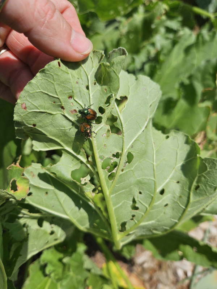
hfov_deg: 58.9
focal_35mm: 23
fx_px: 192
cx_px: 108
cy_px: 144
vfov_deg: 73.9
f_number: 1.8
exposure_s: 1/3220
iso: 25
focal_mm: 5.4
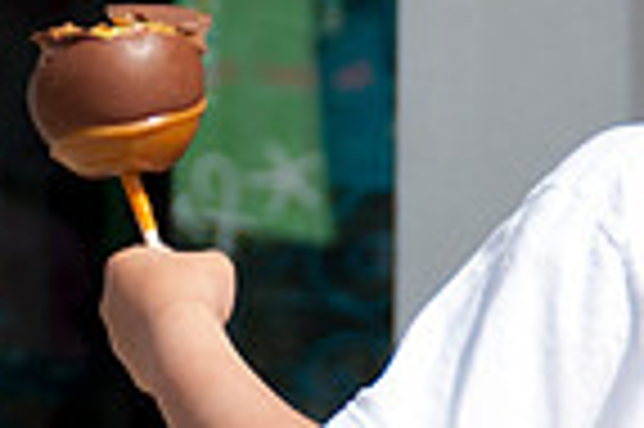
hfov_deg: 4.0
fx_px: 9256
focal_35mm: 518
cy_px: 88
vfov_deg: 2.6
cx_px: 158
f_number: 5.6
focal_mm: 85
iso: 220
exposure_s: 1/1000
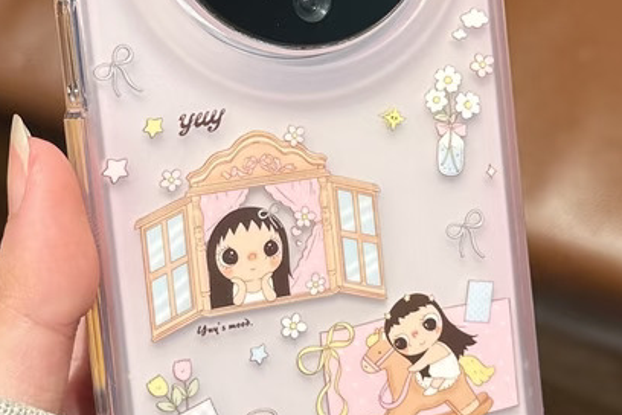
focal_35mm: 47
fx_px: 812
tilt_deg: -50.8
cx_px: 287
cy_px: 188
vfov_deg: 28.6
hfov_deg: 41.9
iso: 200
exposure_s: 1/100
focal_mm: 6.76
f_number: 1.78
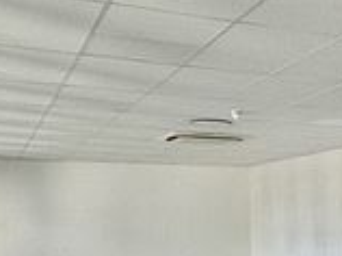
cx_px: 474
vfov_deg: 20.4
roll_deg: +0.8
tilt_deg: -0.6
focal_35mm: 71
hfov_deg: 23.4
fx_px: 700
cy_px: 215
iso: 125
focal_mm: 2.22
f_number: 2.2
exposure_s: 1/100
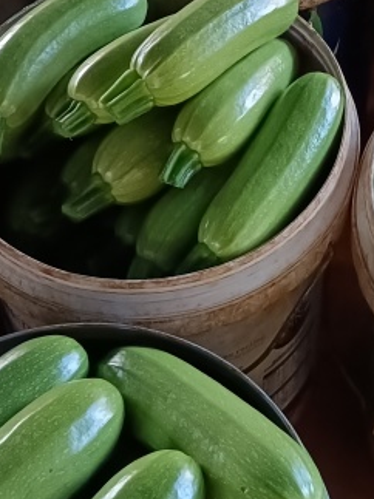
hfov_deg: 17.1
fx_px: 1240
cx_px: 260
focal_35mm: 86
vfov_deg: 22.6
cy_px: 148
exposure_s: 1/100
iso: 2544
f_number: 1.8
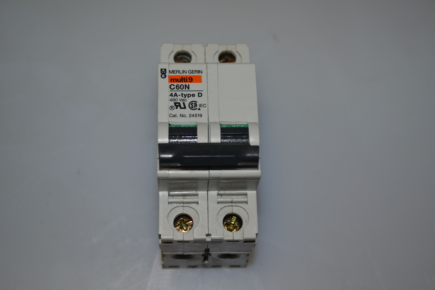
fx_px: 652
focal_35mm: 54
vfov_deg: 25.1
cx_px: 218
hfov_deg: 36.9
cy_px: 145
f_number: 5
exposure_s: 1/60
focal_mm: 36
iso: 180
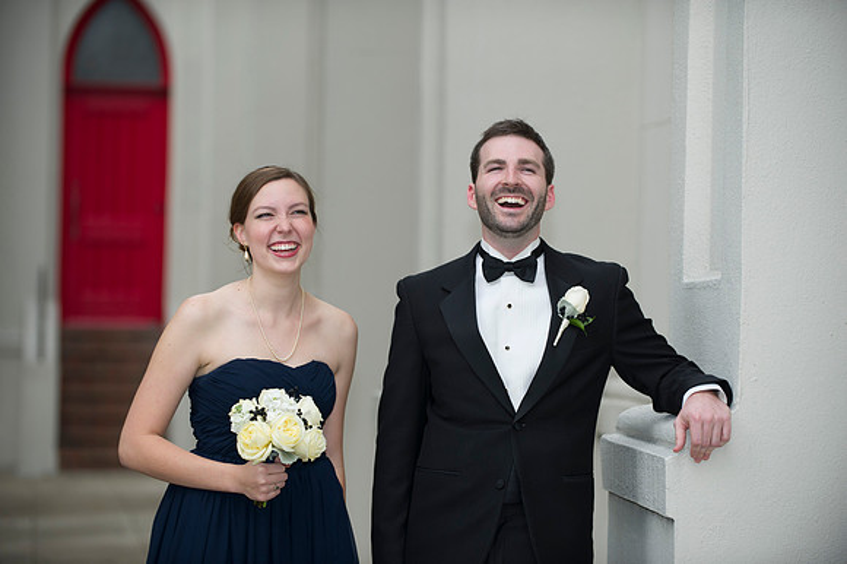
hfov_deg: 16.4
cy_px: 282
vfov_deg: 11.0
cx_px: 424
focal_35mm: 125
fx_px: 2939
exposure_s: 1/125
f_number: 3.2
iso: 400
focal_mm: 125
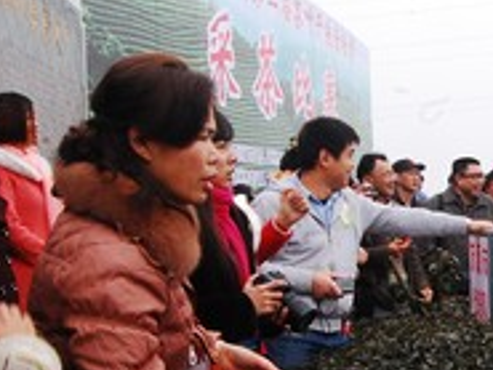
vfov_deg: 20.9
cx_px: 522
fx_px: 998
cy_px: 258
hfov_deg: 26.0
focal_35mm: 70
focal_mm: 18
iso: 800
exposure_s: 1/80
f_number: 18
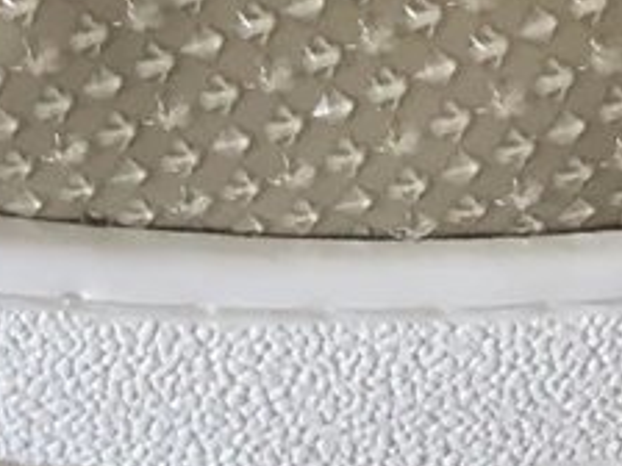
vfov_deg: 6.9
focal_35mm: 194
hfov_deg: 9.8
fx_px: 3486
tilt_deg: -56.9
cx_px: -371
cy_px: -890
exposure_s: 1/30
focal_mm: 4
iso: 20
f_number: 1.8
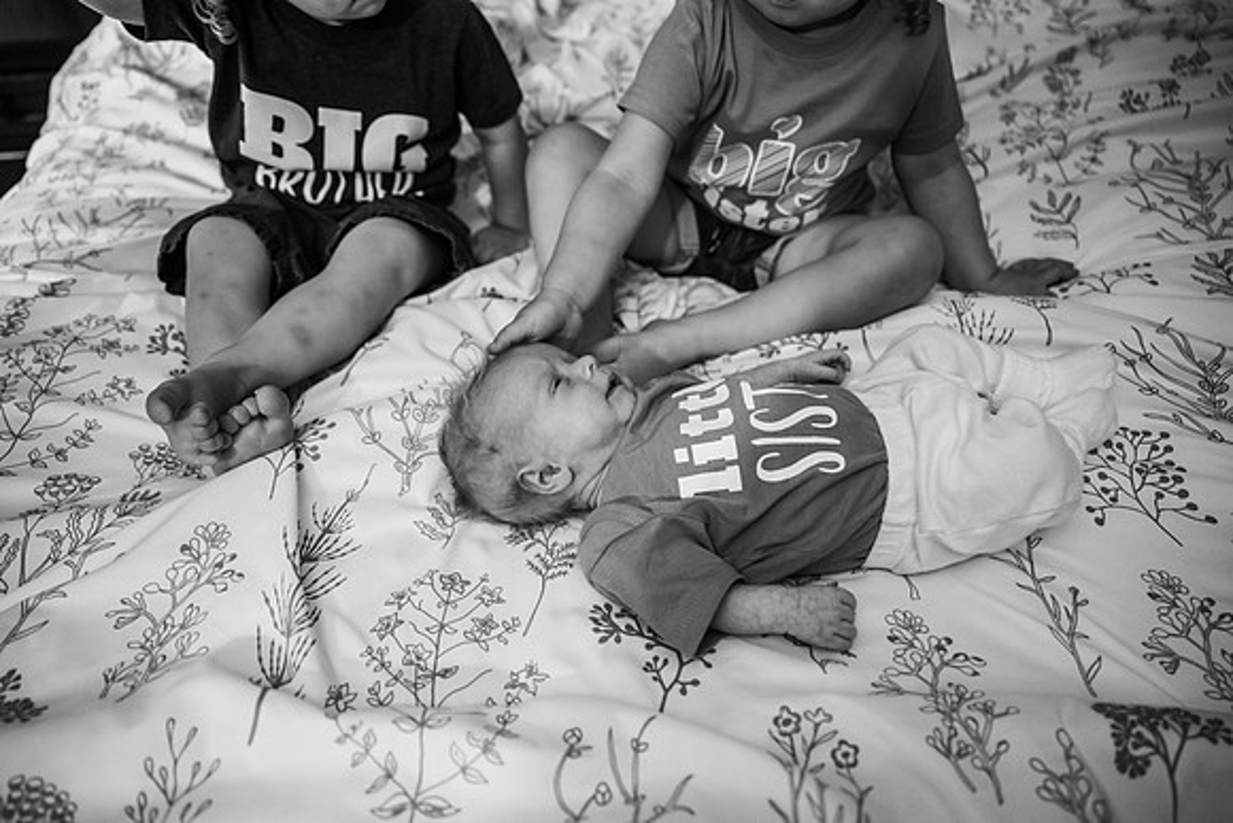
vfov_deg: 51.3
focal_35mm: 25
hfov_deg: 71.5
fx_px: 856
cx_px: 616
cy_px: 412
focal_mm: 25
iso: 1250
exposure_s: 1/250
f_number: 2.8
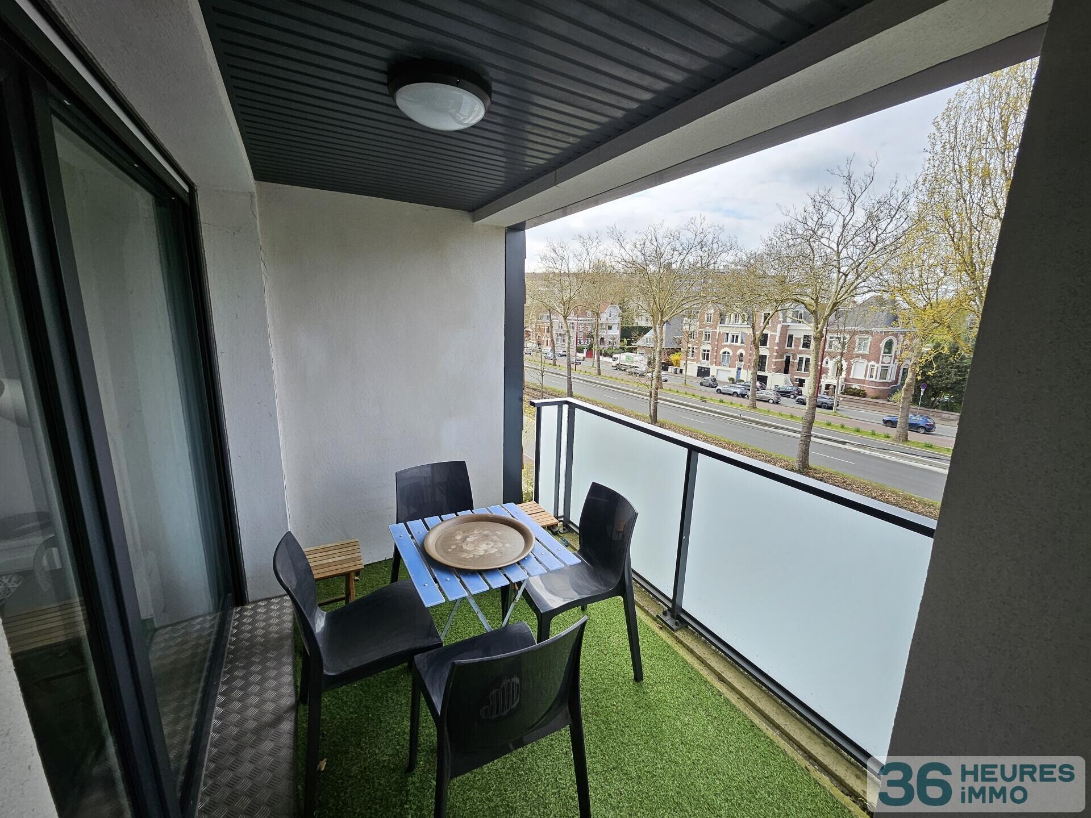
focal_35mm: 13
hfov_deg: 106.2
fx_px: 410
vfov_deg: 89.9
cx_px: 546
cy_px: 409
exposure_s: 1/285
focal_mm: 1.74
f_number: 2.2
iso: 32
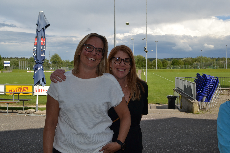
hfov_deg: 53.1
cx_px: 115
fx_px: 230
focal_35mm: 36
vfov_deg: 36.9
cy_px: 76
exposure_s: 1/200
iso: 100
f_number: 9
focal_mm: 24
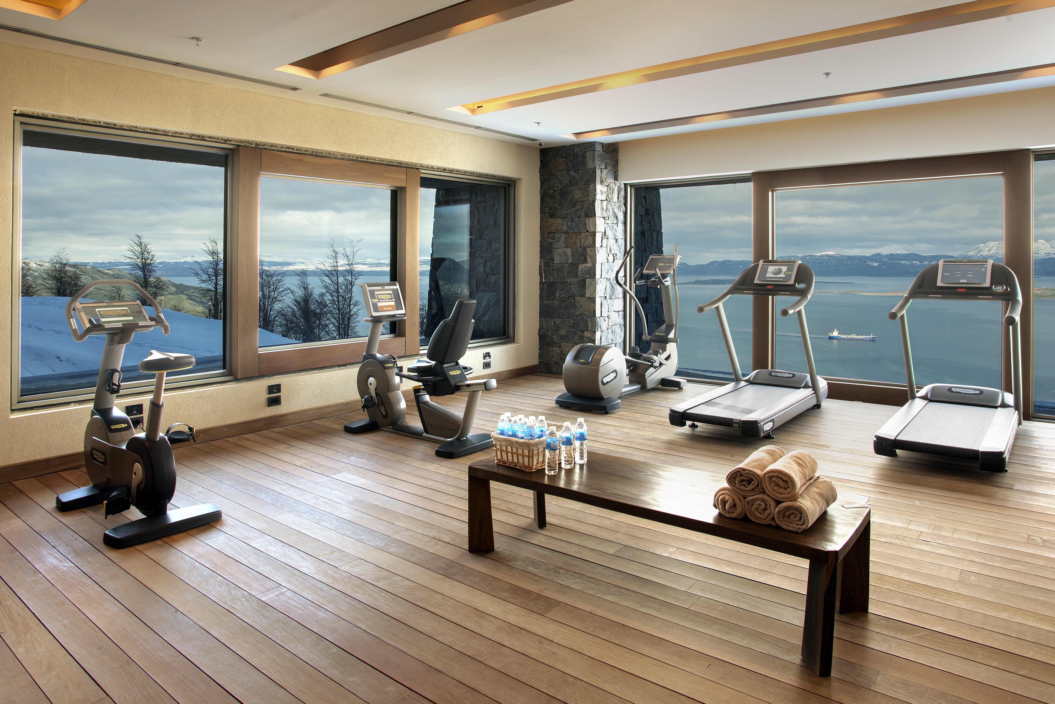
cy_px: 352
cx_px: 528
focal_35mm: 20
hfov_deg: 84.0
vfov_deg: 62.0
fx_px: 586
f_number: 10
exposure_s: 1/6
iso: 100
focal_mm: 20
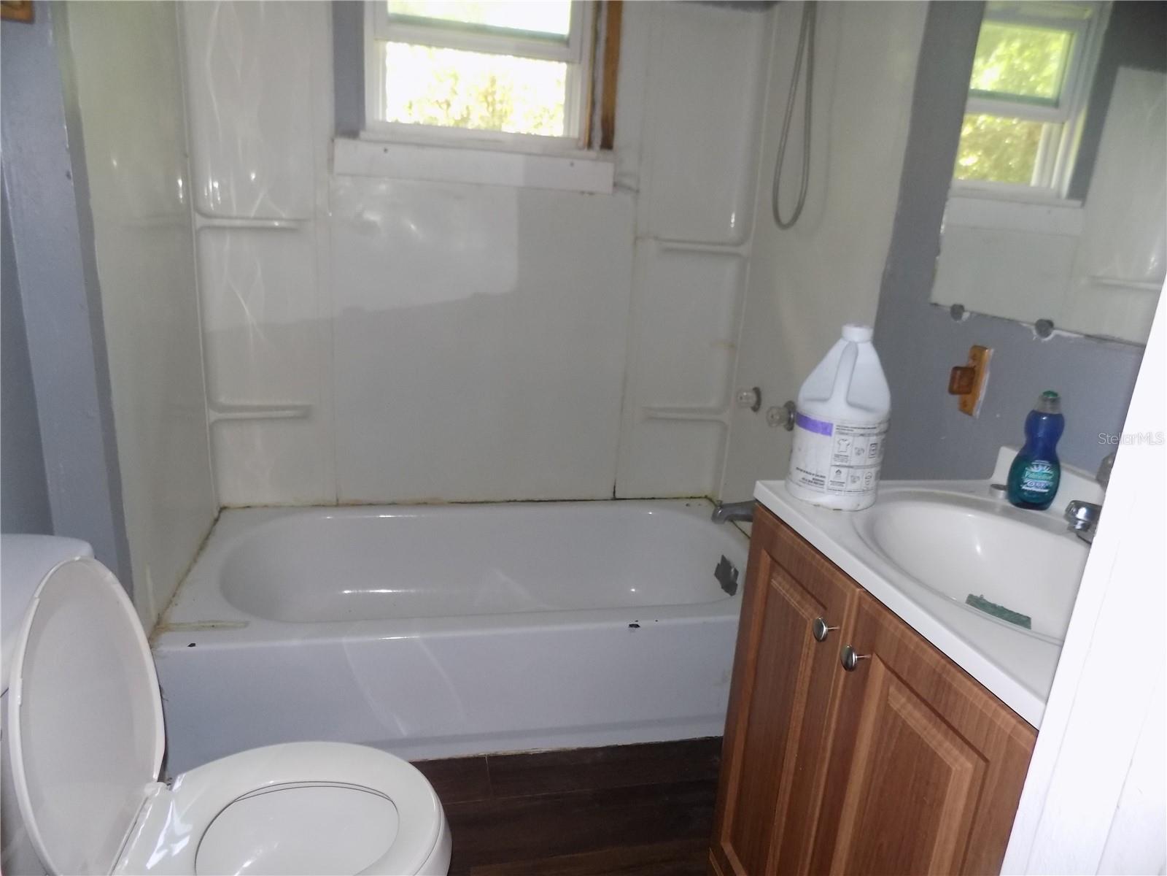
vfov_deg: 58.9
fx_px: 775
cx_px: 584
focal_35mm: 23
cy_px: 438
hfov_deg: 73.9
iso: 200
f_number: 3.1
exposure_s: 1/30
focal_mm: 4
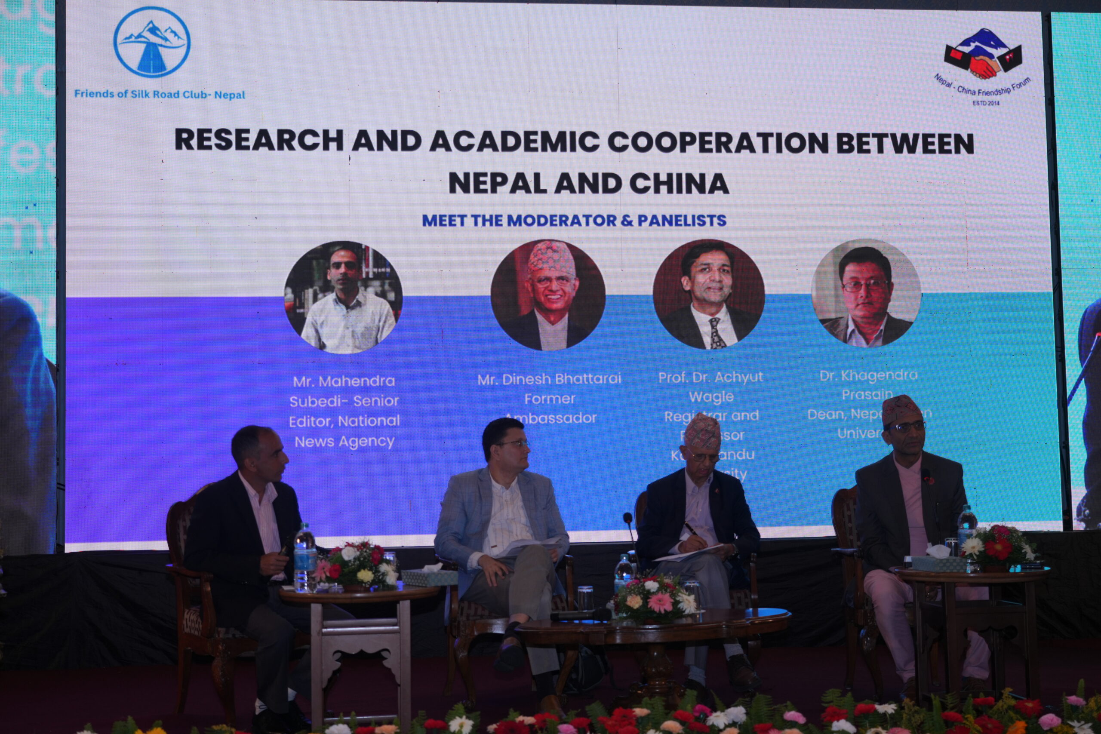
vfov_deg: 28.1
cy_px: 367
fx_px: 1468
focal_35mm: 48
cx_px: 550
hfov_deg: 41.1
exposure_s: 1/125
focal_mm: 48
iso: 320
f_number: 4
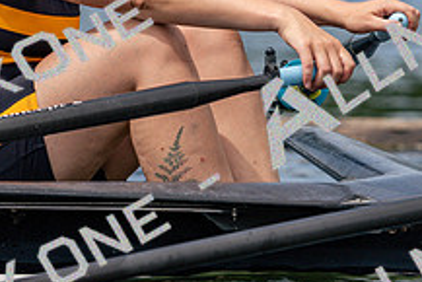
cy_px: -15
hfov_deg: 2.1
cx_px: 95
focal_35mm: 1000
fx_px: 11730
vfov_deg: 1.4
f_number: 6.3
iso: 320
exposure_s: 1/1600
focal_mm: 374
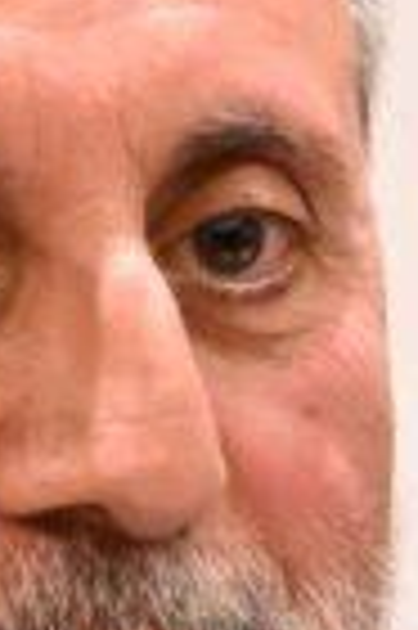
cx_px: 99
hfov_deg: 1.0
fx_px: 22941
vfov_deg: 1.6
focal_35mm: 1314
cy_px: 1192
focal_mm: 120
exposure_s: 1/200
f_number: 5
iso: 6400
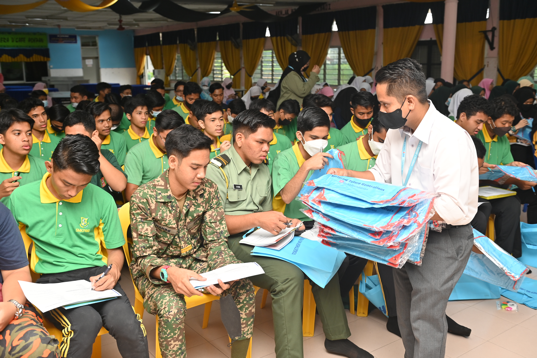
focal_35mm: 35
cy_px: 179
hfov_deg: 54.4
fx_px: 522
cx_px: 268
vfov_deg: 37.8
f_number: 3.5
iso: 640
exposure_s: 1/160
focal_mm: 35
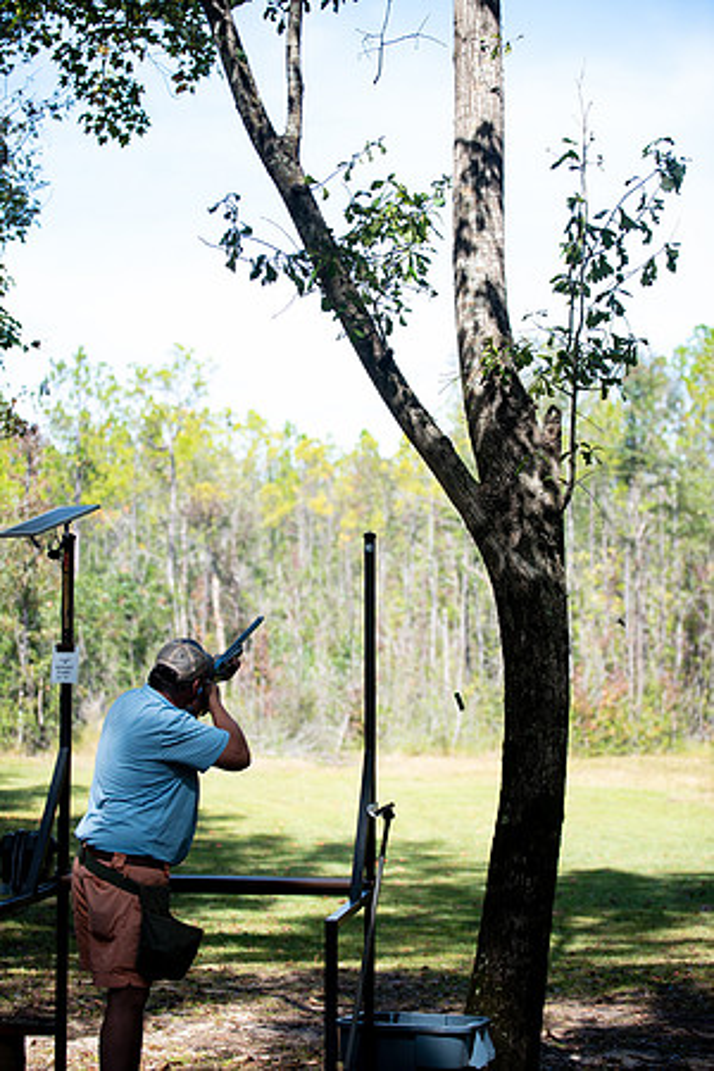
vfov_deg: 26.0
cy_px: 536
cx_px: 357
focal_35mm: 78
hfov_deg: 17.5
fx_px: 2320
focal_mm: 78
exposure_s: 1/1600
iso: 400
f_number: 2.8
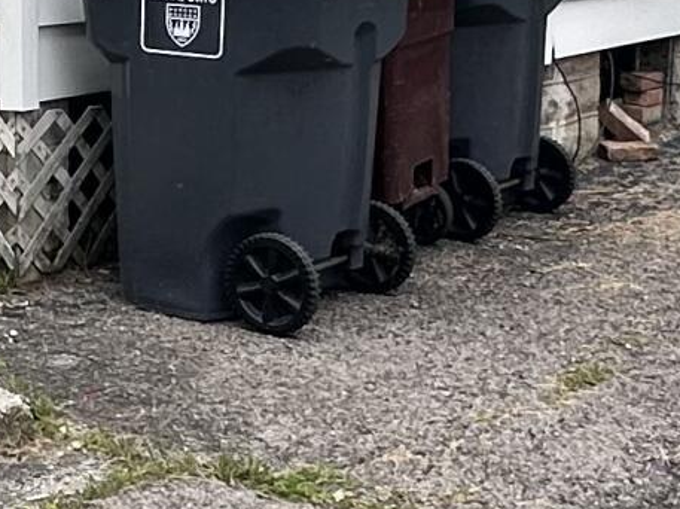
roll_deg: -0.8
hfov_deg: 20.8
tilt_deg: +0.3
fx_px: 1806
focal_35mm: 92
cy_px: -132
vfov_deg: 15.4
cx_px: 46
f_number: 2.2
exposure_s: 1/1618
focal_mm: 2.22
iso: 50
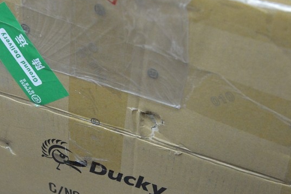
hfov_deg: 38.2
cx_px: 148
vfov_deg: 25.9
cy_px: 120
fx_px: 420
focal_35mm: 52
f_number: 4
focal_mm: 31
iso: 6400
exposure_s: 1/160
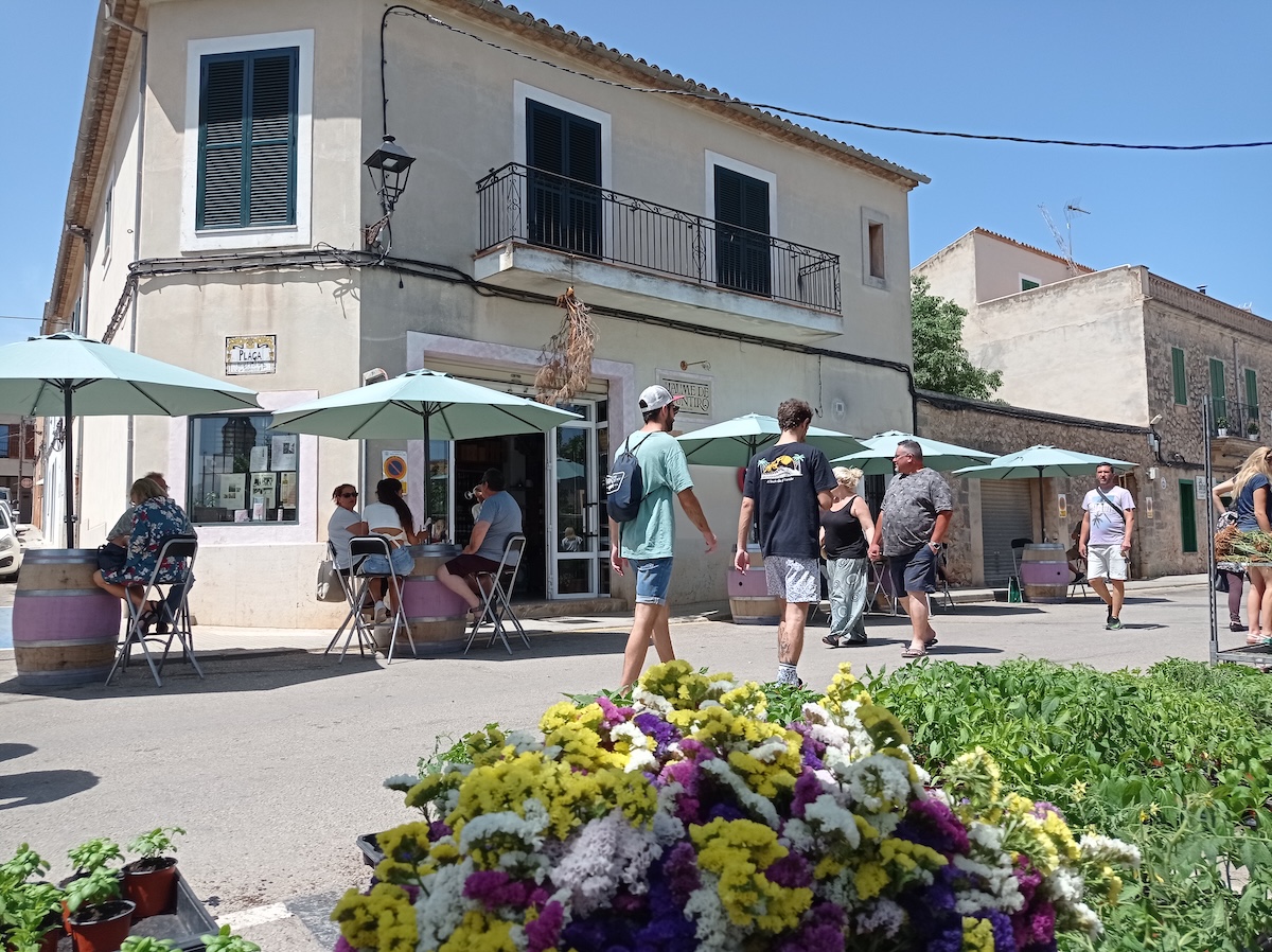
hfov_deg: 63.5
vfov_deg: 49.7
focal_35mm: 28
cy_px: 476
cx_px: 636
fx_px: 1028
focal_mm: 4.74
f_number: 1.79
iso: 101
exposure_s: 1/2994
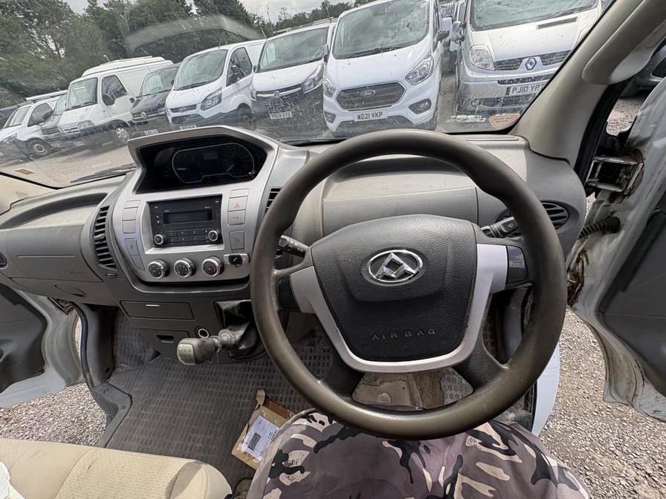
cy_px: 250
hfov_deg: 102.1
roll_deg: +11.7
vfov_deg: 85.7
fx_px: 269
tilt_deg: -36.9
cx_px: 333
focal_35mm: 14
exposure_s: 1/508
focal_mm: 2.22
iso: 40
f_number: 2.2
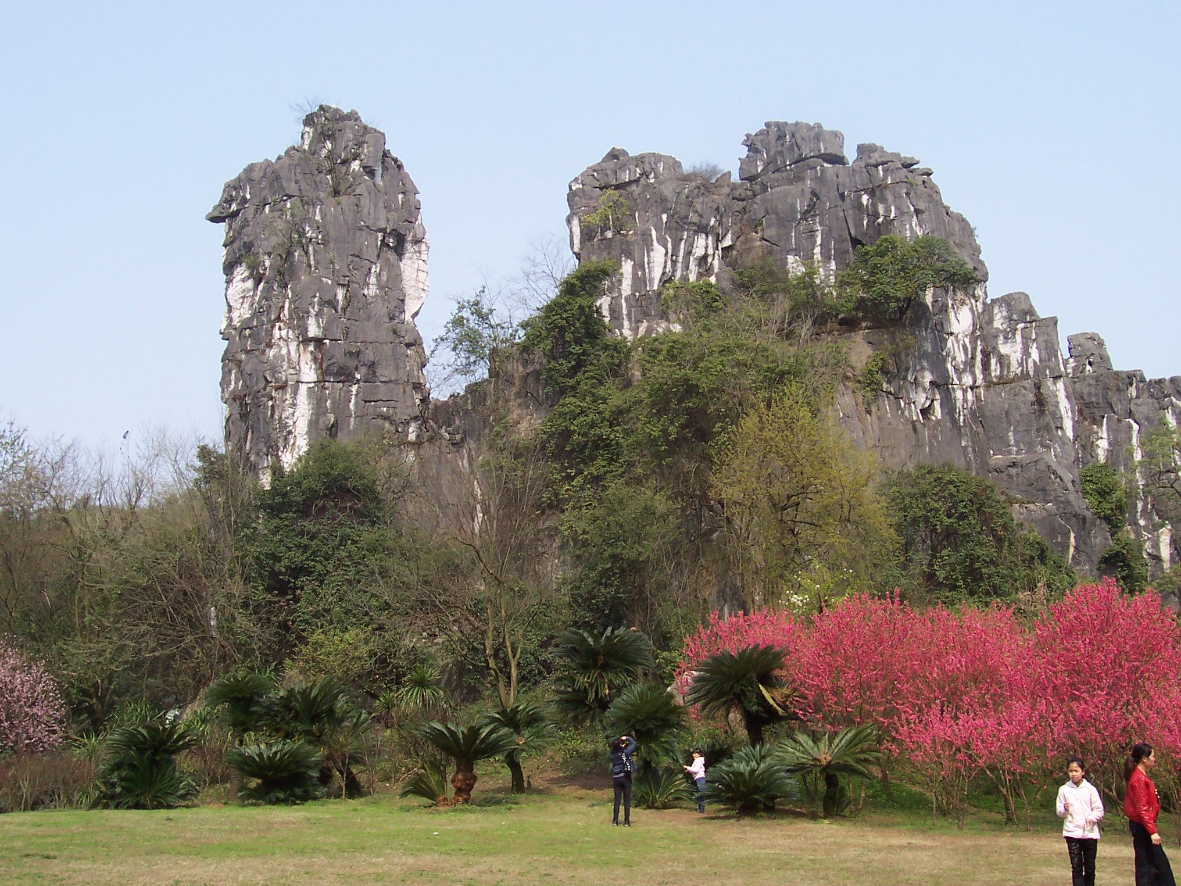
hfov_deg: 50.1
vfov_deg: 38.7
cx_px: 590
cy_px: 443
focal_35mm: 37
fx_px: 1262
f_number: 5.6
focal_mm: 5.6
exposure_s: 1/350
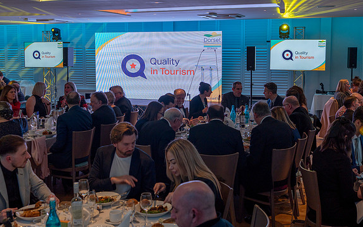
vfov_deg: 28.5
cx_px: 179
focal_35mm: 45
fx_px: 445
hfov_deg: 44.3
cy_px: 88
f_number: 4.5
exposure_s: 1/60
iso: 125
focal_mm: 35
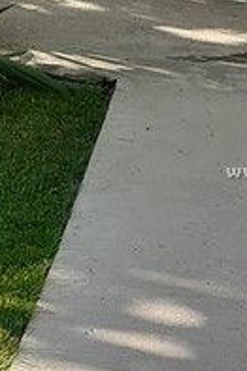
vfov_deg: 14.0
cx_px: 294
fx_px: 1505
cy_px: 102
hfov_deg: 9.3
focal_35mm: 146
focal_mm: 3.6
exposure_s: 1/318
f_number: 1.9
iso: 40
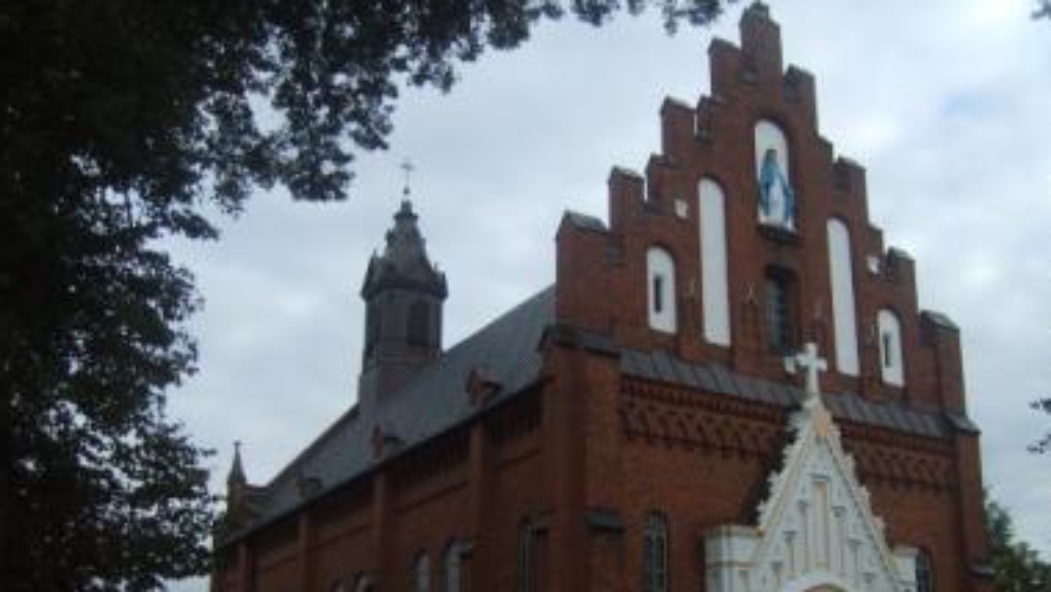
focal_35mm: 45
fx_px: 1254
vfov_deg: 26.1
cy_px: 459
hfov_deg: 45.4
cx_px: 561
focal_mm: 5.8
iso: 50
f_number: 2.8
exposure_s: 1/500
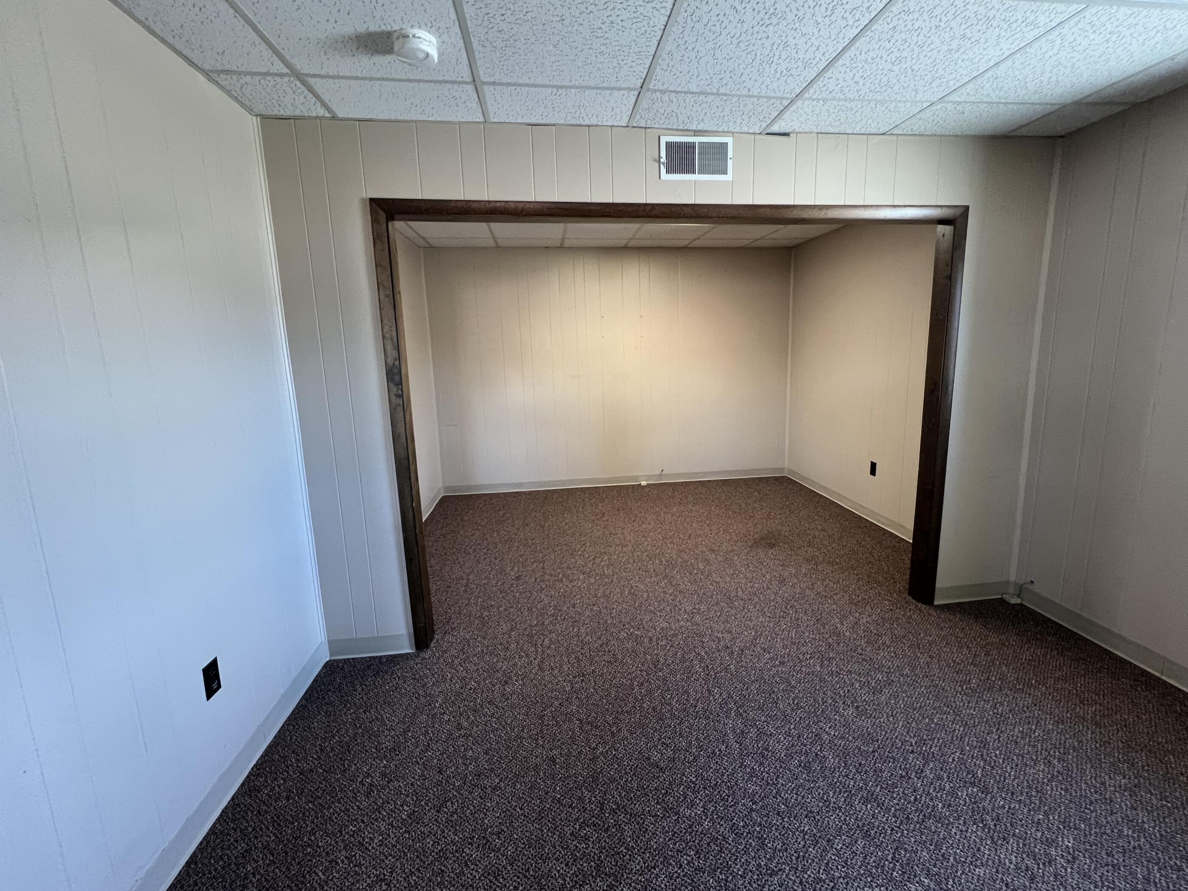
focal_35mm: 14
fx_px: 480
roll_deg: +1.4
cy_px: 439
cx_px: 618
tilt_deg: -11.3
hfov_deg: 102.0
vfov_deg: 85.7
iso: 250
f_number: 1.8
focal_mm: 1.57
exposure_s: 1/41
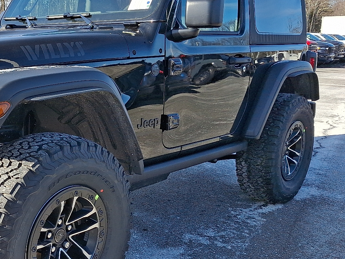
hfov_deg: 40.1
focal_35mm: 44
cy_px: 130
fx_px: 439
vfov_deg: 32.9
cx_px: 42
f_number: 1.8
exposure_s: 1/714
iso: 25
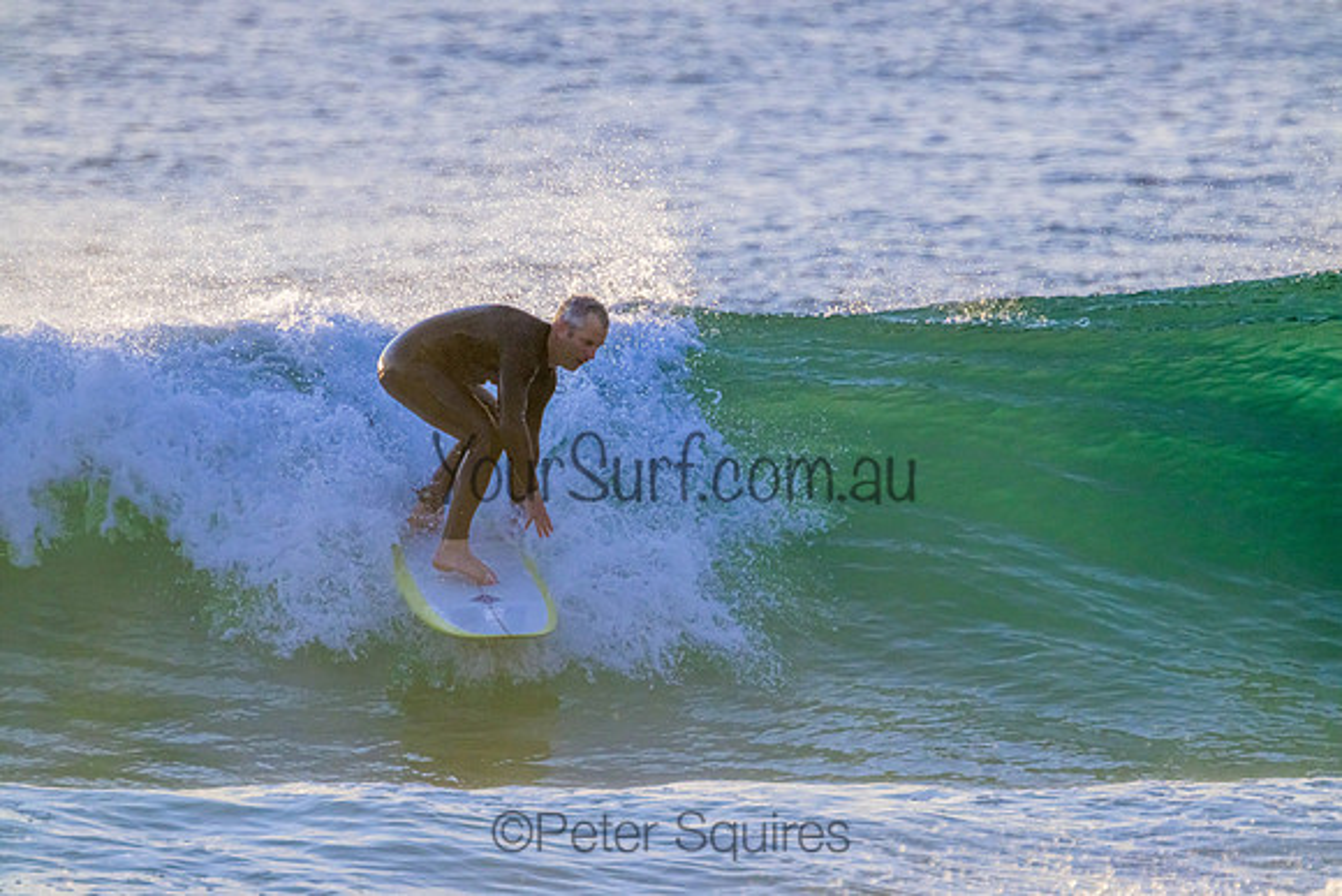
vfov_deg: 1.7
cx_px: 671
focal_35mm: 800
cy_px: 448
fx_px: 29828
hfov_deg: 2.6
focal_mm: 800
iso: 2800
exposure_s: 1/1600
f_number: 11
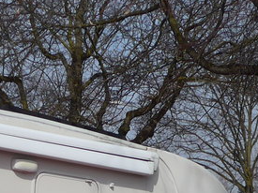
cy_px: 410
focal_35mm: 214
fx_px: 1594
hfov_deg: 9.2
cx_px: 157
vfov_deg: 6.7
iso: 80
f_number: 3.2
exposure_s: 1/1600
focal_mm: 10.1
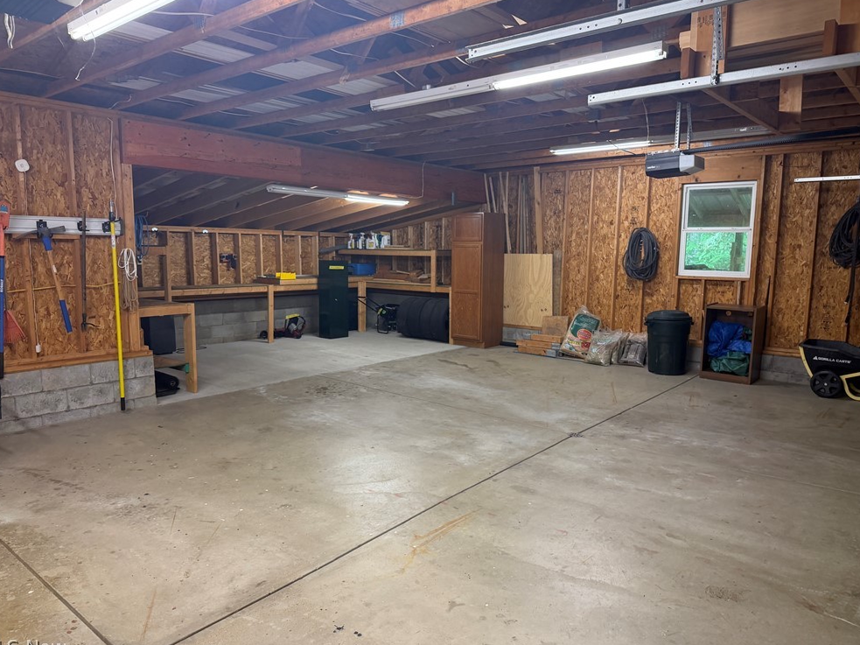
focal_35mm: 25
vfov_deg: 54.9
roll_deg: +0.3
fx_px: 621
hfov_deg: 69.4
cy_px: 326
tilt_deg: -6.4
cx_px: 423
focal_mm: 6.76
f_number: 1.78
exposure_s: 1/60
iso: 200
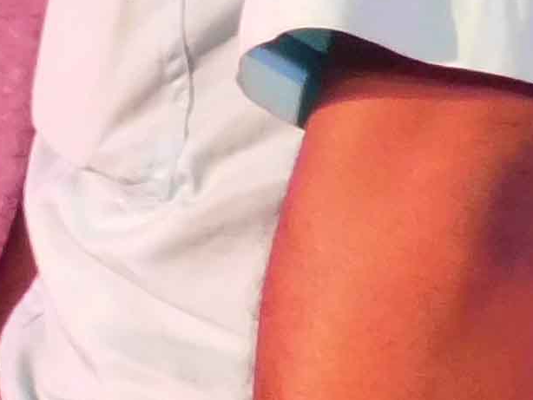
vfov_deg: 2.5
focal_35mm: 600
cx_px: -901
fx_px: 9242
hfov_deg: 3.3
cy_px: -303
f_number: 4.4
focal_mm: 14.2
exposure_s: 1/25
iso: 400
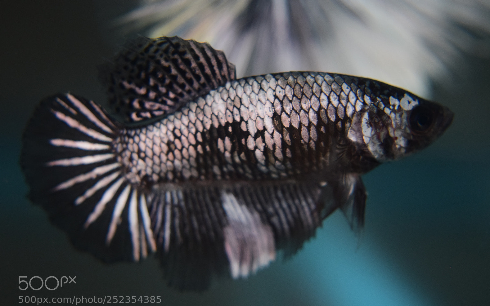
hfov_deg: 33.0
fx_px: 828
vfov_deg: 21.0
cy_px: 158
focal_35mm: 62
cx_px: 247
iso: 1600
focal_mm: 40
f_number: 5
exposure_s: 1/50
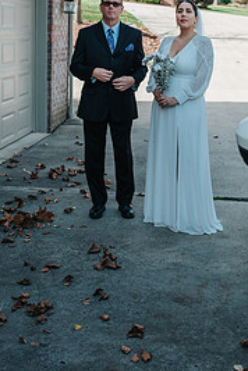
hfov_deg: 23.0
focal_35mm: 59
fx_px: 610
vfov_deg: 33.0
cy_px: 78
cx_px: 141
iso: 320
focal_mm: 35
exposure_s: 1/1250
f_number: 3.5
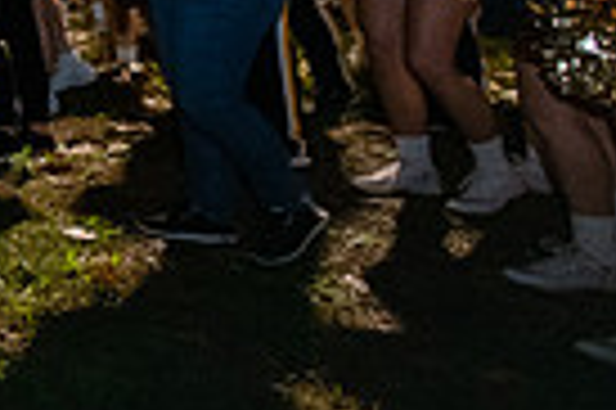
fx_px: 1231
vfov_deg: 17.5
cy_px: -151
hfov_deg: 17.7
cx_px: -670
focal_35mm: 72
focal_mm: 17
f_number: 5
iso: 5000
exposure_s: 1/40
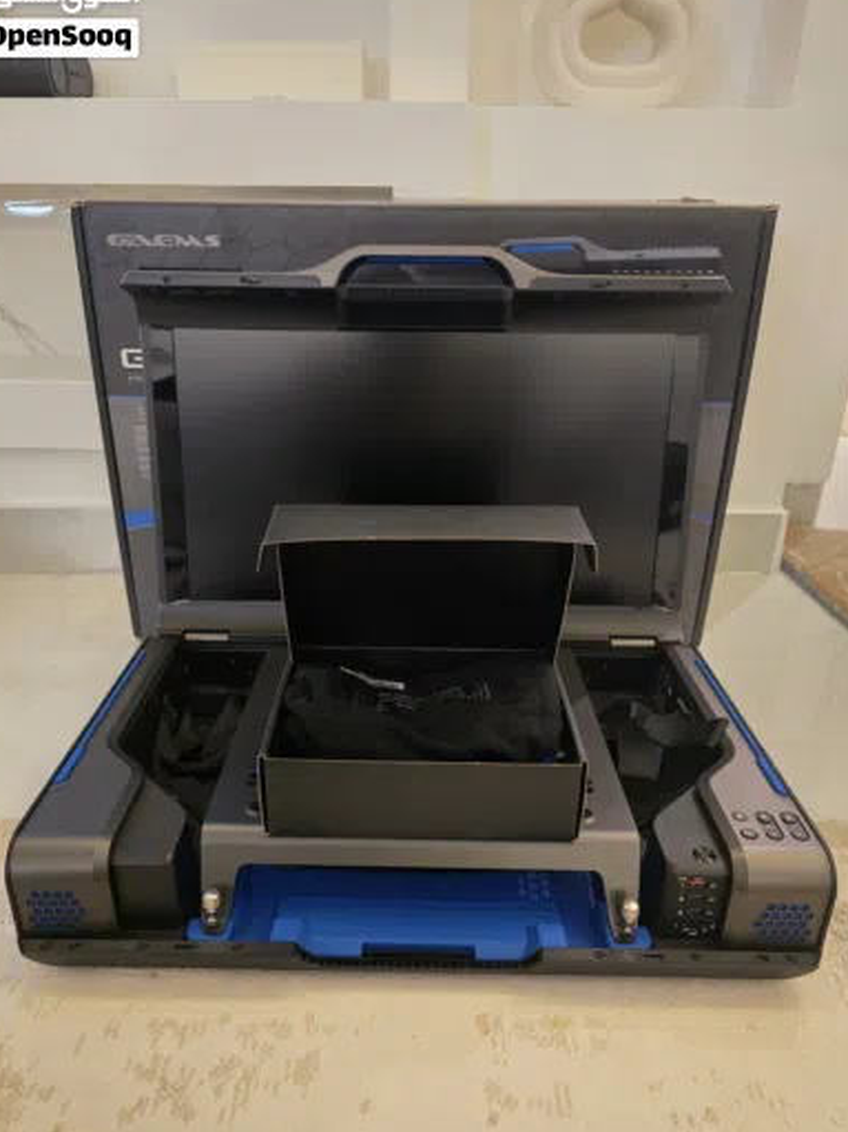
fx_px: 784
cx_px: 412
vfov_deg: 71.6
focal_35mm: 24
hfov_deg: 56.8
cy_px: 559
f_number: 1.7
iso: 1600
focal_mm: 6.3
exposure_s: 1/25
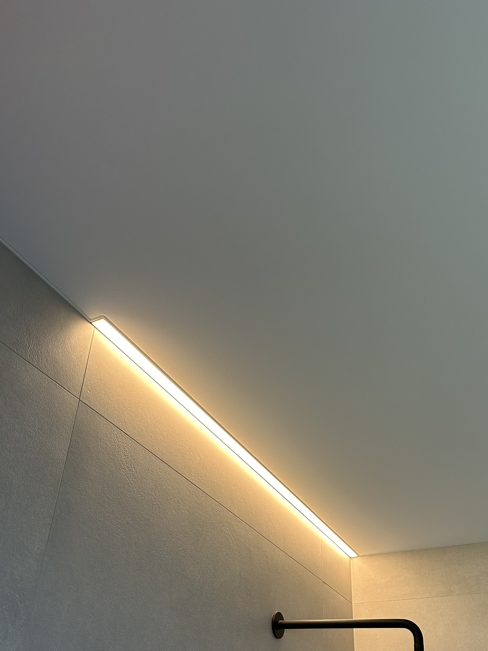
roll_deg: -2.3
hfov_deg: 42.9
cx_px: 261
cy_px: 442
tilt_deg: +30.7
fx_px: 620
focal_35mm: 33
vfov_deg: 54.1
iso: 125
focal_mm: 6.86
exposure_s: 1/121
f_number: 1.78
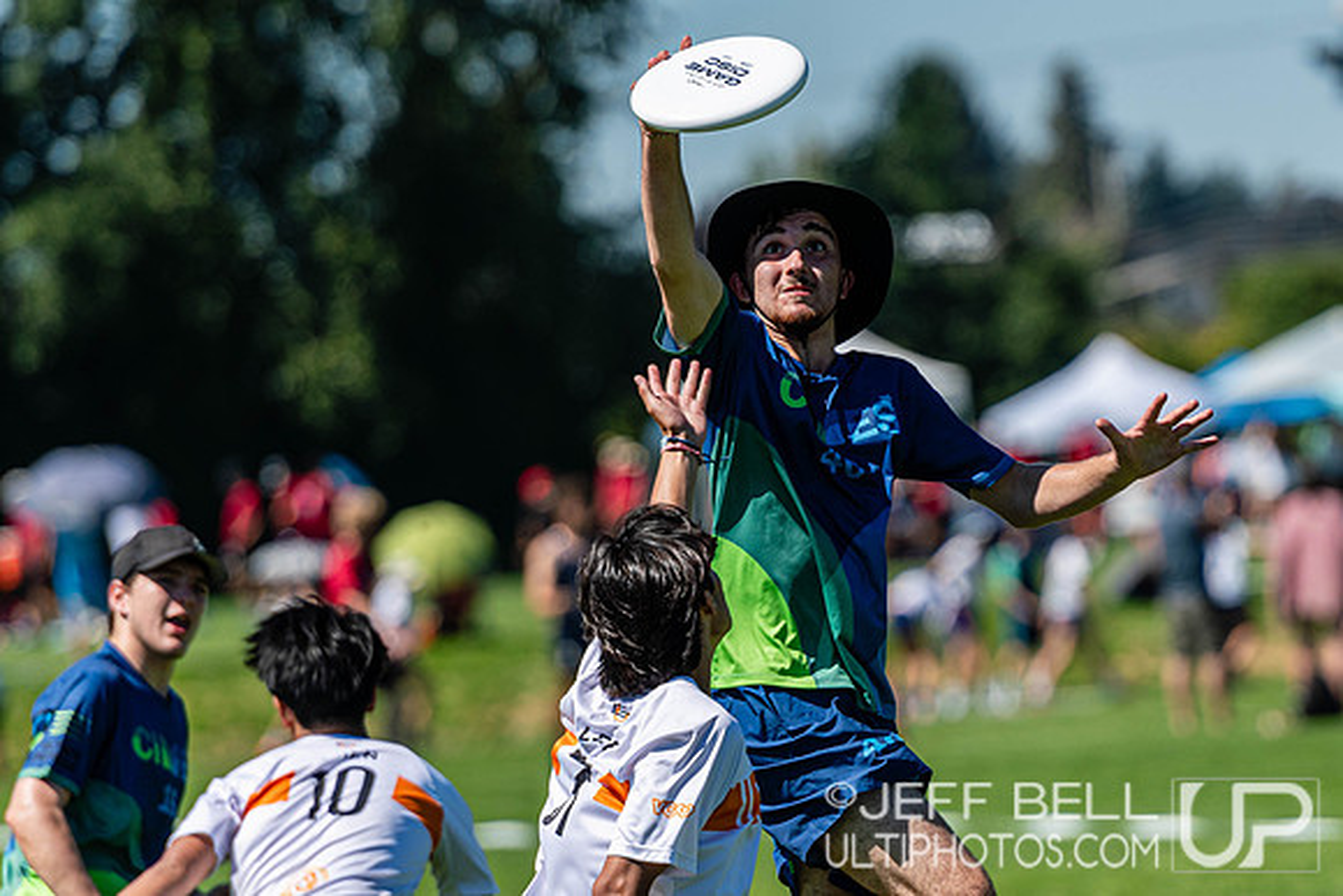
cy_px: 575
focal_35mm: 438
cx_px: 922
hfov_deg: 4.7
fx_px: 16358
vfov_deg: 3.1
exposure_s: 1/2500
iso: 100
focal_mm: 200
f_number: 3.2
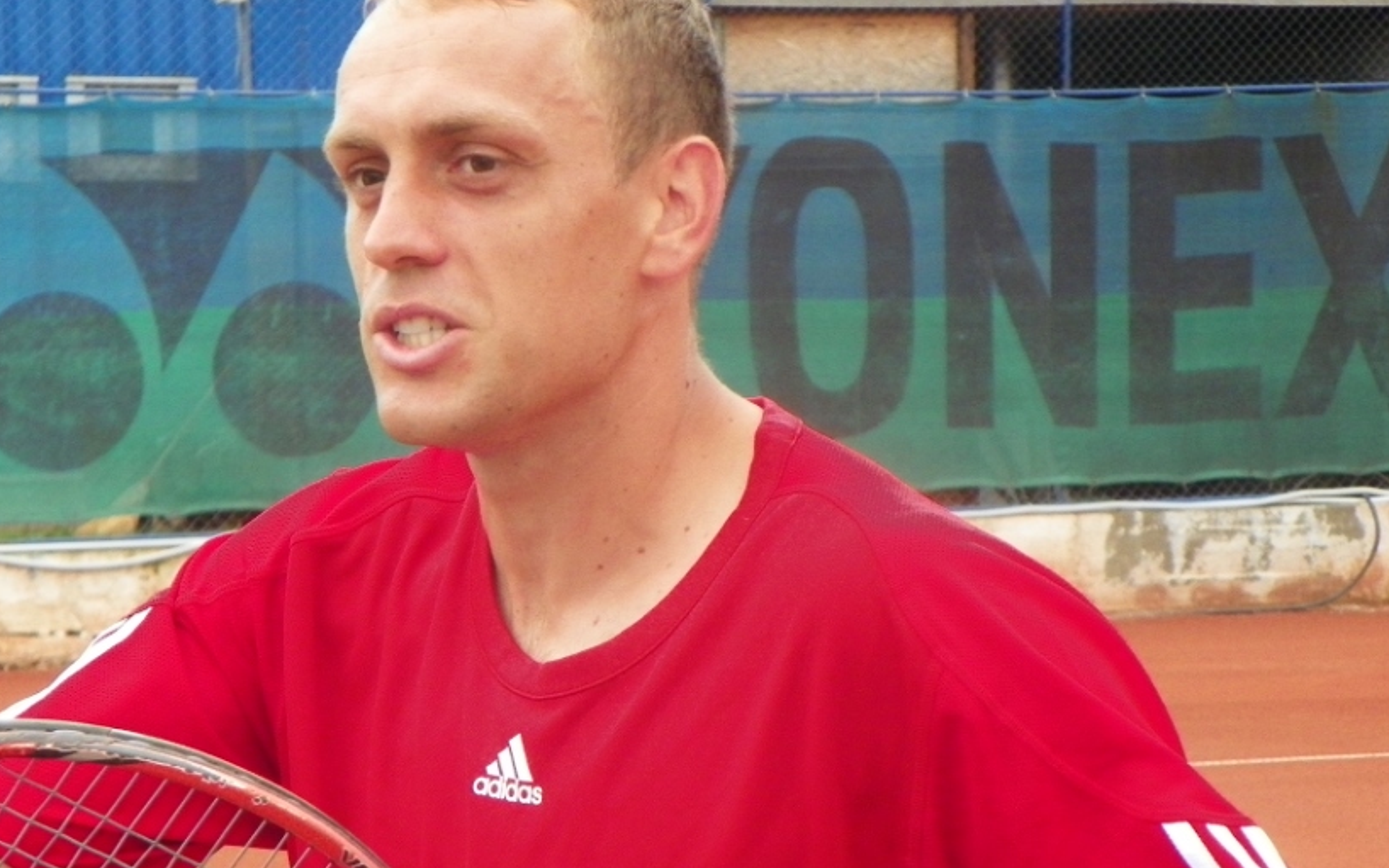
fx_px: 4769
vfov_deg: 10.4
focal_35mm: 126
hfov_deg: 16.6
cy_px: 476
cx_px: 616
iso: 250
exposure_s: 1/200
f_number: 4
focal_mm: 16.9
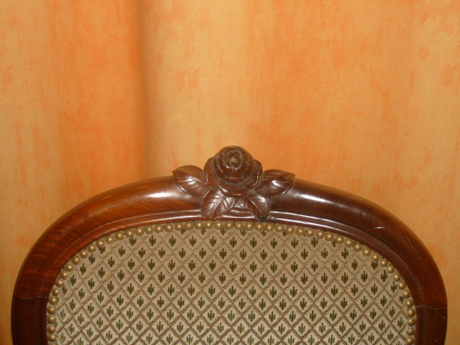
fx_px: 691
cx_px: 230
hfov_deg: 36.8
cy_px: 172
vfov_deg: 28.0
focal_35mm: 52
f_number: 3.3
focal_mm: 8.7
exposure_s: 1/60
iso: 100
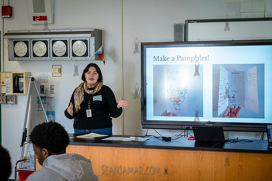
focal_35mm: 69
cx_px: 136
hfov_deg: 29.2
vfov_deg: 19.7
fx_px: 522
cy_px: 90
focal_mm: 67
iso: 6400
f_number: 5
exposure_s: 1/400
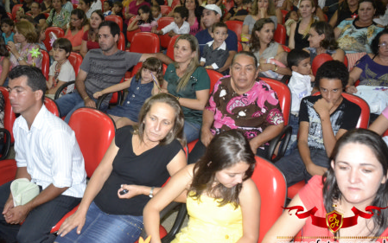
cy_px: 120
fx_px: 360
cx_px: 187
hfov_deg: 56.7
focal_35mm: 34
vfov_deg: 37.3
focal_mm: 20
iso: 3200
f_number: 3.5
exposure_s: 1/60
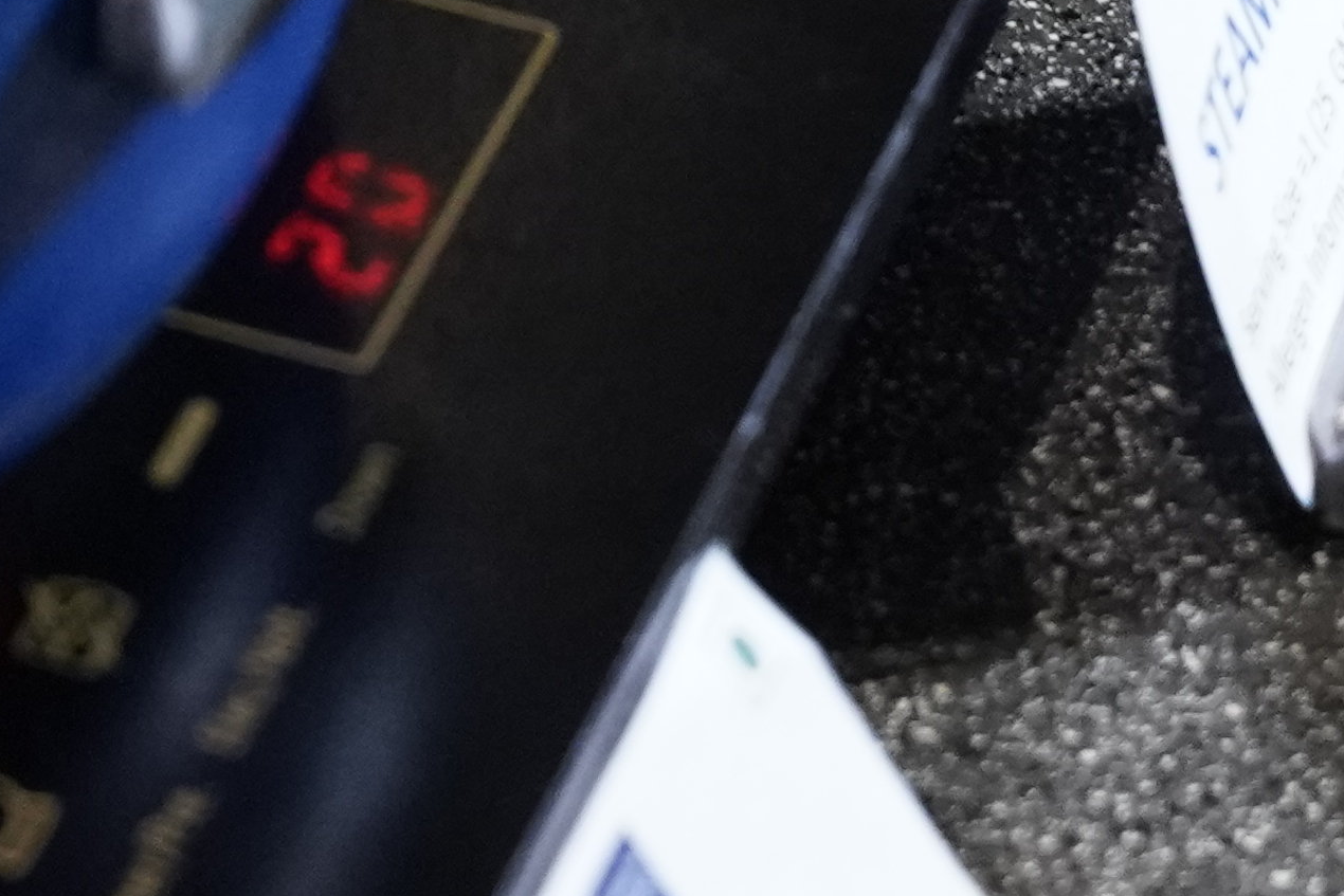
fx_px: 9842
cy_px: -1560
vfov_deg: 5.0
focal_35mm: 264
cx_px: 356
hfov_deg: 7.8
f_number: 4
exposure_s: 1/125
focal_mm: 42.1
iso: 3200
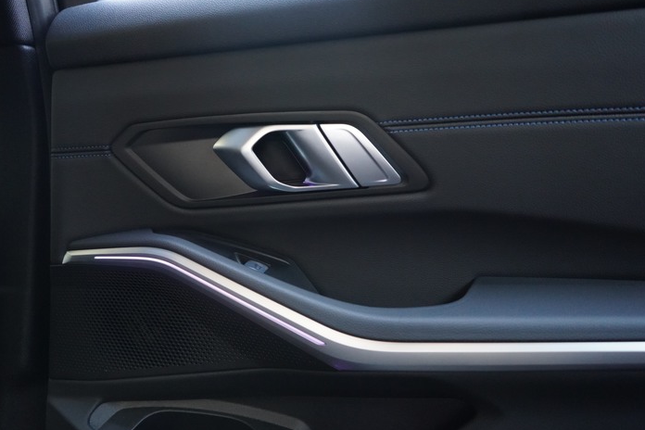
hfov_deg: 61.9
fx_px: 537
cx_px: 317
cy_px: 218
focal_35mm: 30
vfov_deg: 43.6
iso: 8000
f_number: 3.5
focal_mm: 29
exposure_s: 1/160
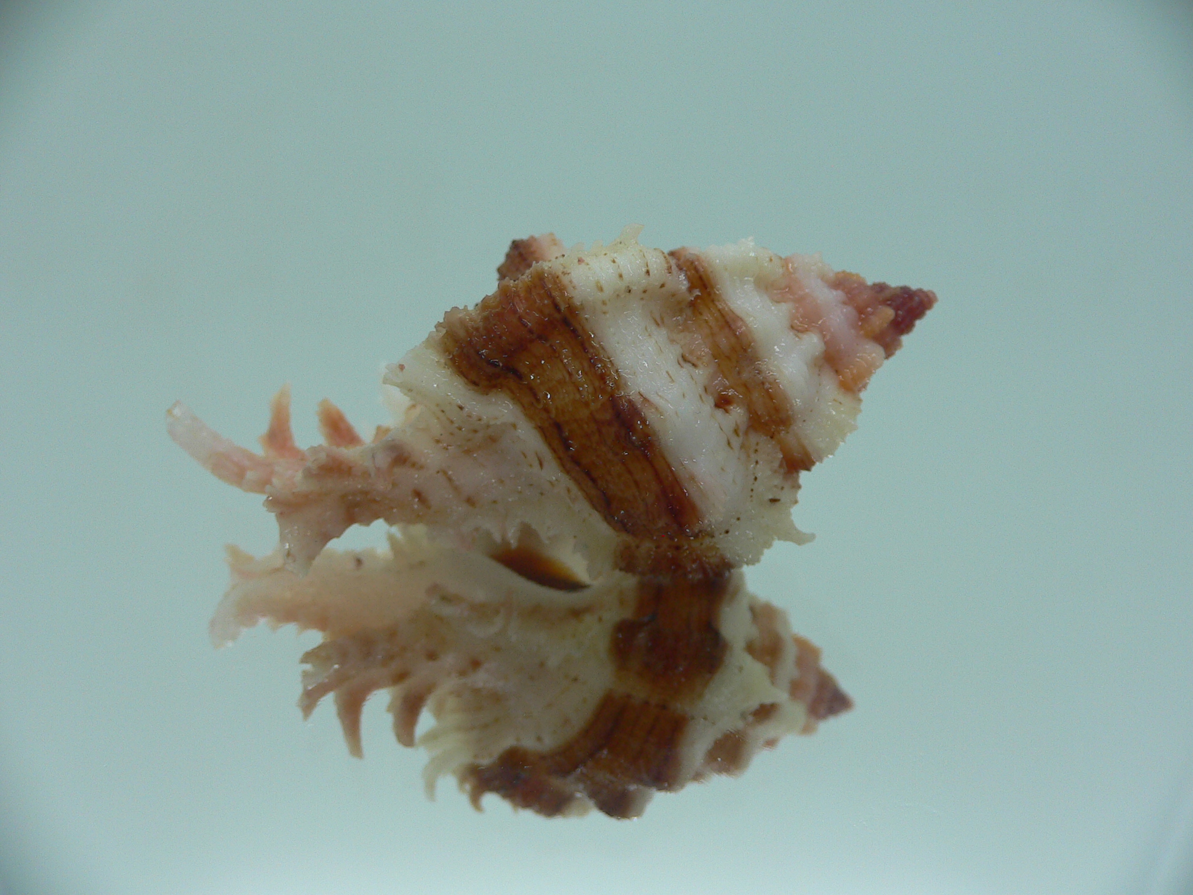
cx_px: 596
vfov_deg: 40.7
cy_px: 448
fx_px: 1206
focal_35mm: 35
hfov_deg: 52.6
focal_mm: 4.6
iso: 80
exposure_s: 1/60
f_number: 2.8
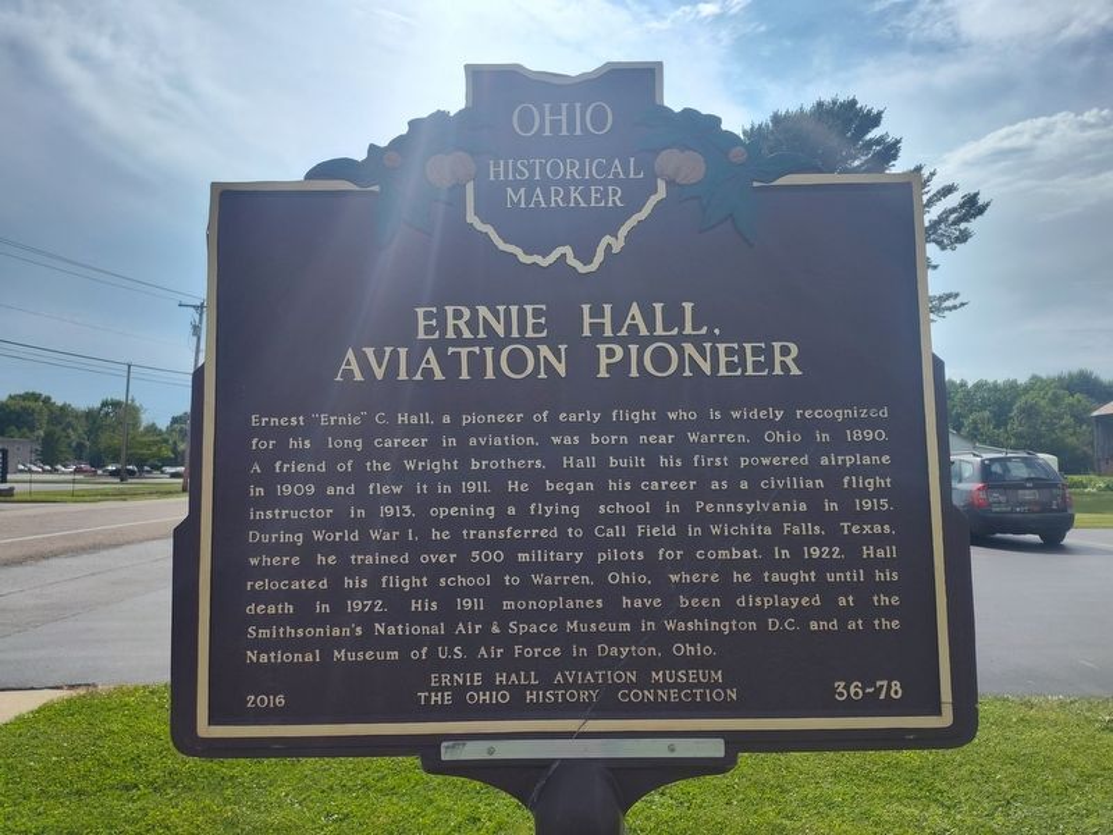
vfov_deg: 58.9
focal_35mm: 23
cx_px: 556
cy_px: 418
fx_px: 740
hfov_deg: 73.9
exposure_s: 1/2455
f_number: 1.8
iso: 100
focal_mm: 5.56
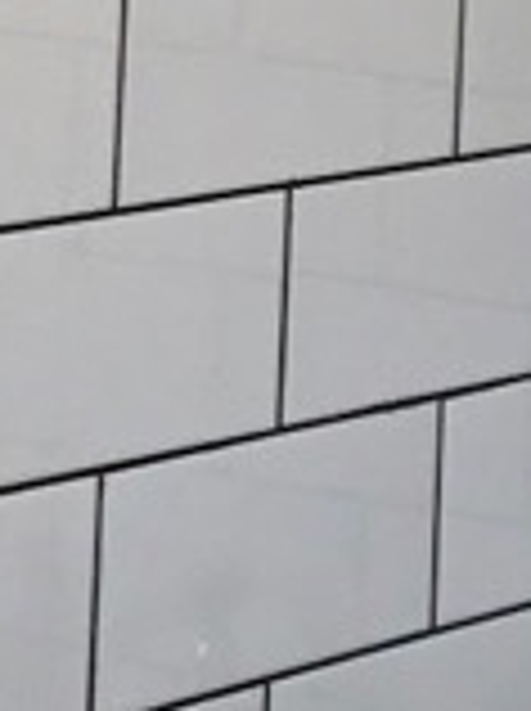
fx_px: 4368
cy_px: -648
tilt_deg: +3.0
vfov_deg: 8.8
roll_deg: -1.8
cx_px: 1174
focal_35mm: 213
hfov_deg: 6.7
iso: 20
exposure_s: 1/50
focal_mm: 3.99
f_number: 1.8
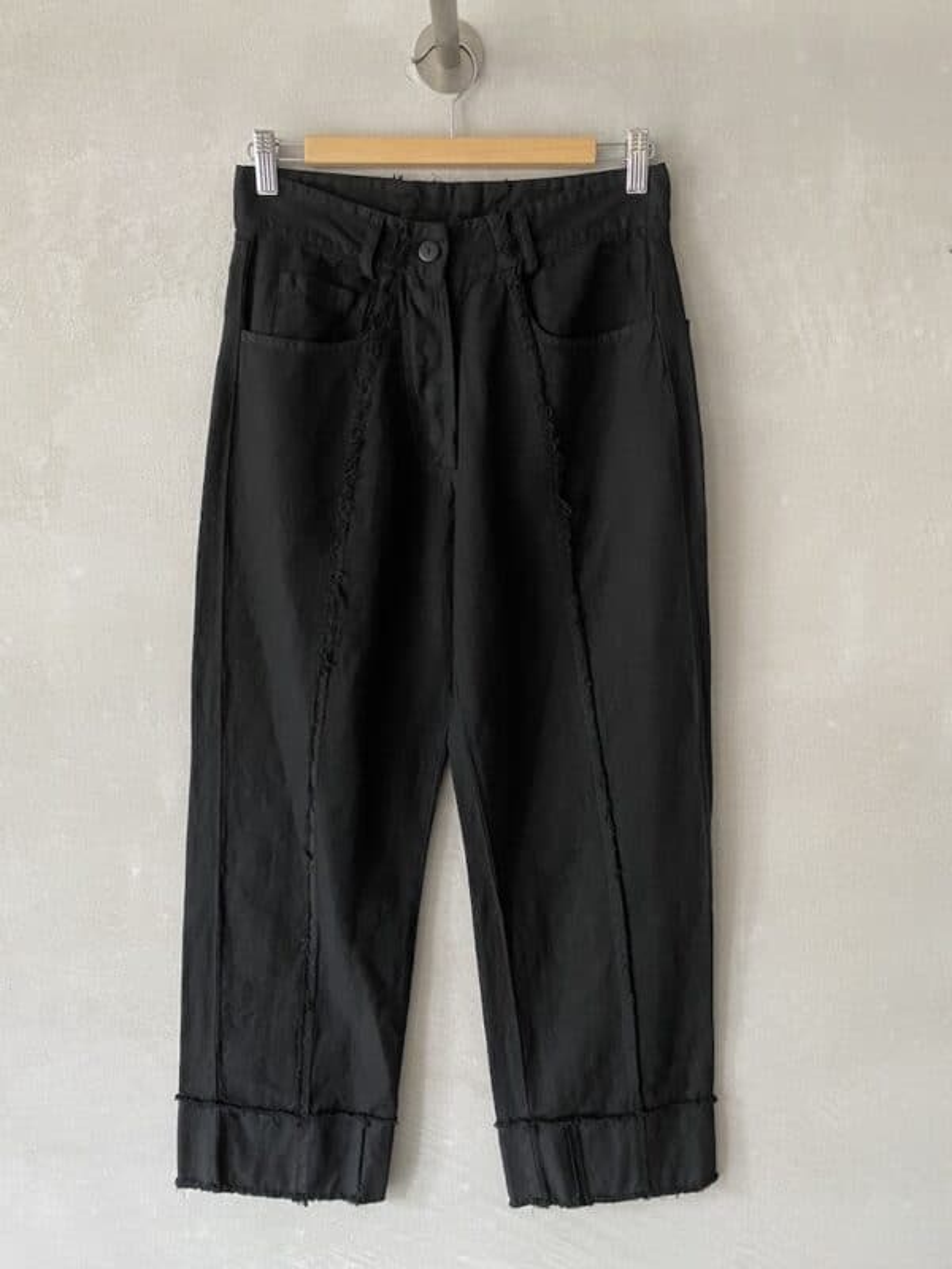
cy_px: 634
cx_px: 476
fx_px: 953
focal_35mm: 26
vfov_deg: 67.3
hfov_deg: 53.1
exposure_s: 1/60
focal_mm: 4.25
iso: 160
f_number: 1.8
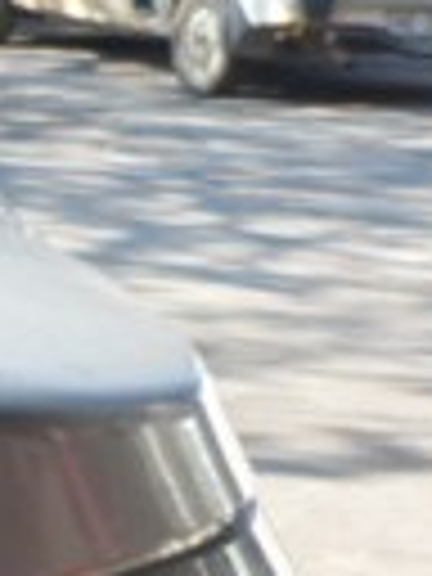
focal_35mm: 156
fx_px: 2596
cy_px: 675
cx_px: -945
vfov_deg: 12.4
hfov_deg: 7.9
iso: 125
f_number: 3.2
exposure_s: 1/125
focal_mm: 4.5
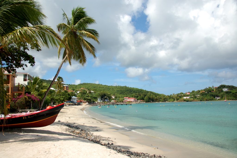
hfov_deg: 57.3
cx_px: 118
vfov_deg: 39.9
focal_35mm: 33
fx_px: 217
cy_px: 79
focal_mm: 22
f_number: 7.1
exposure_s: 1/200
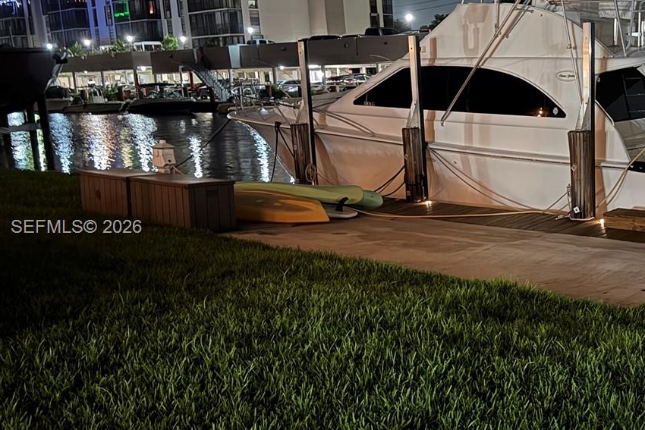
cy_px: 228
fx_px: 842
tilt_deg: -10.8
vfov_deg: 28.7
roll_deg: +1.0
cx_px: 513
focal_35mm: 47
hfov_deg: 40.3
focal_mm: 6.76
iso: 1250
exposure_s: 1/9
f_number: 1.78
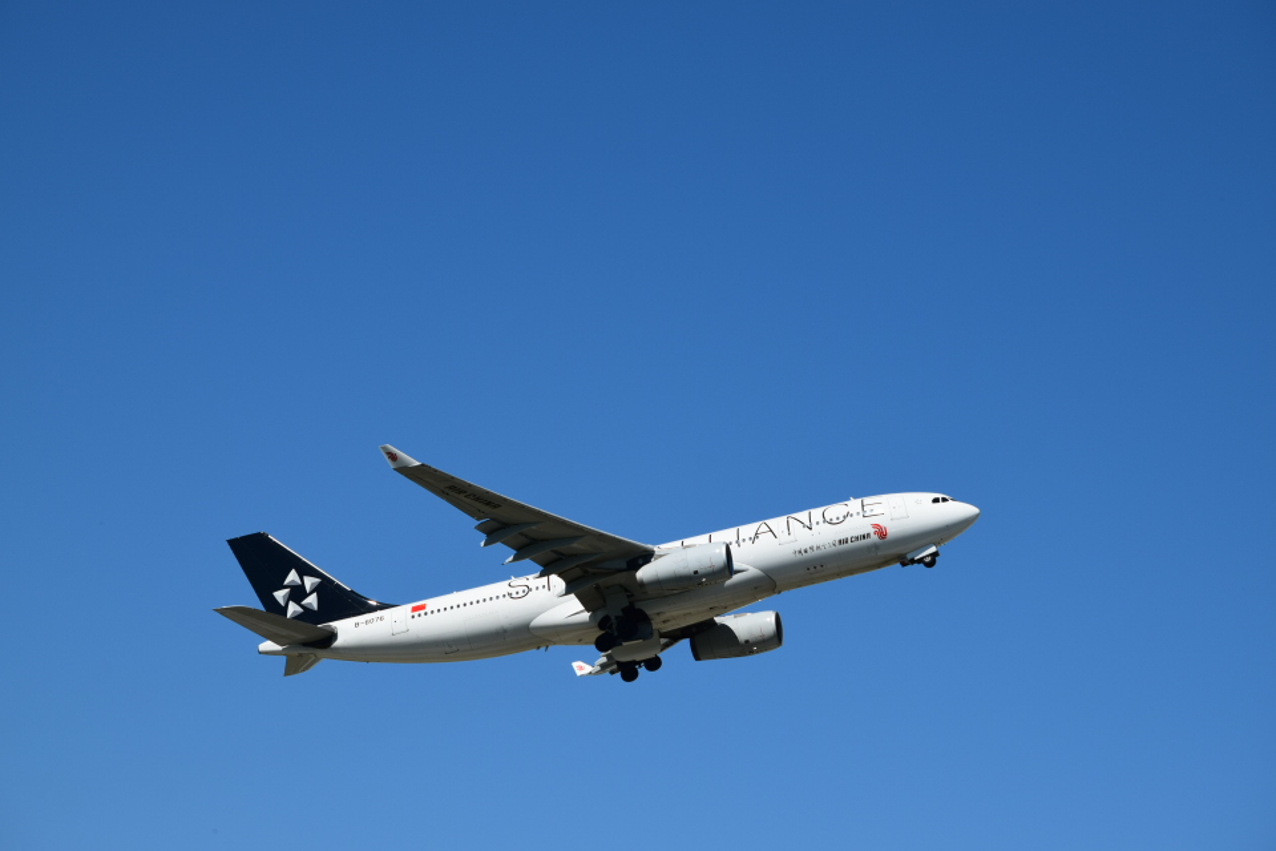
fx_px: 5210
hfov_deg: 14.0
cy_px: 426
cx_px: 638
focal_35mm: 147
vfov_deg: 9.3
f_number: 10
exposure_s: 1/1250
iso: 200
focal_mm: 98
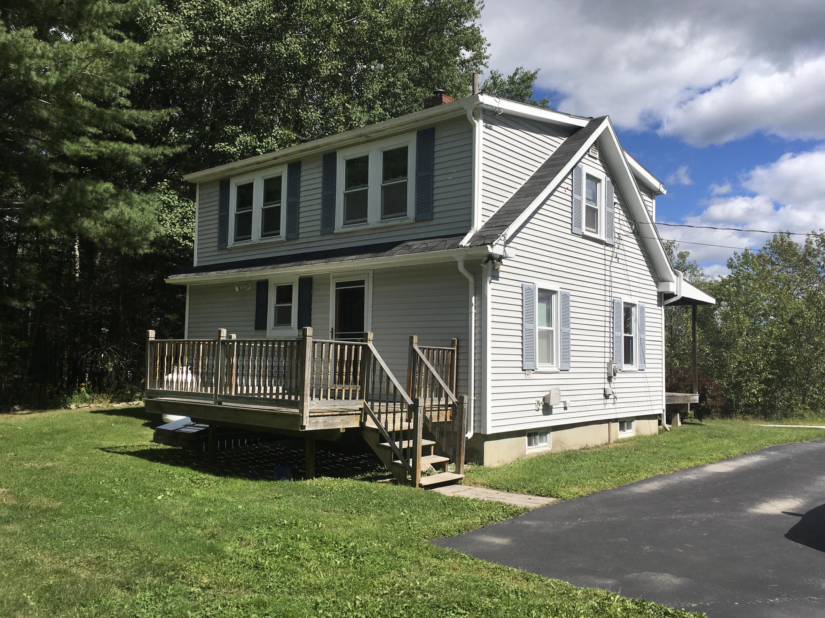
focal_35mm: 29
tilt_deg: +2.8
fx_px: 691
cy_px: 309
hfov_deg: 61.7
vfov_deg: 48.2
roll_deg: -1.0
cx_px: 412
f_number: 2.2
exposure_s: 1/2564
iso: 25
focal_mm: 4.15
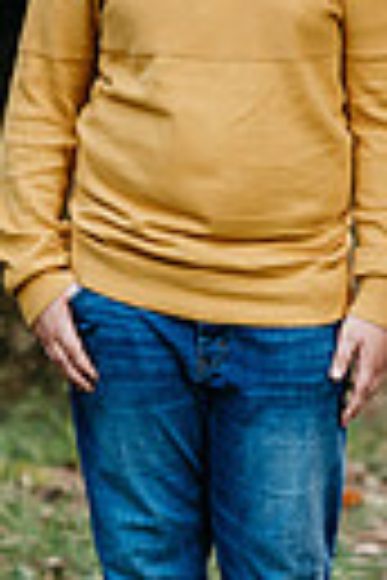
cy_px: -54
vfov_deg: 6.9
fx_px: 4789
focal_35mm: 297
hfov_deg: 4.6
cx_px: 279
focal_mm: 85
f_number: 2.2
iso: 125
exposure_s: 1/200
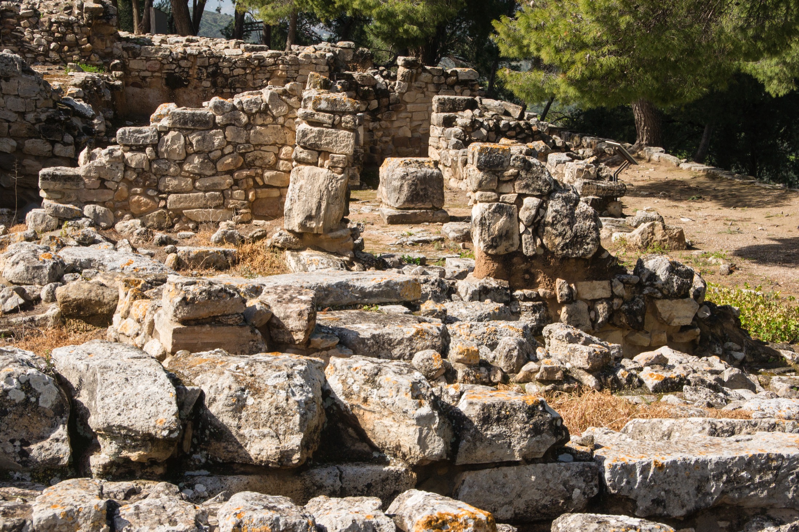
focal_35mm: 75
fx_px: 1664
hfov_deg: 27.0
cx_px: 400
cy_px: 266
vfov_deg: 18.2
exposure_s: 1/320
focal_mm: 50
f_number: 11
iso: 200
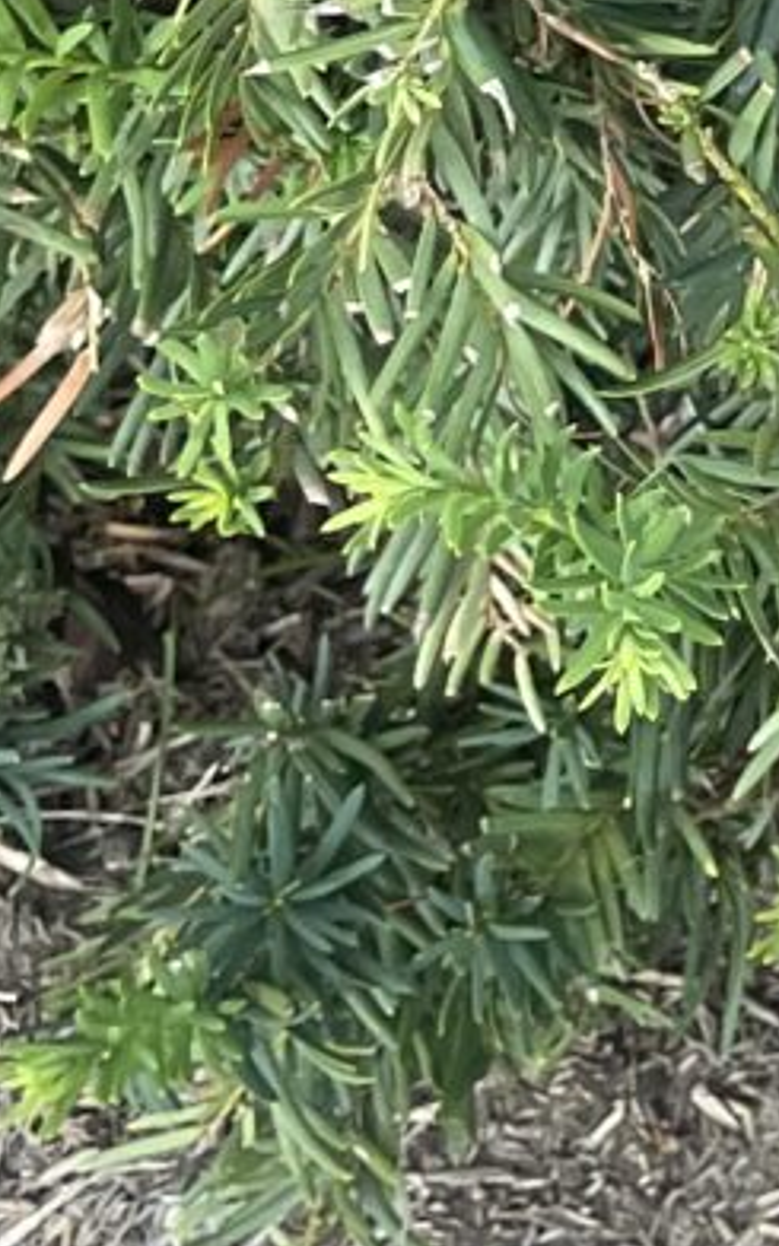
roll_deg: +2.5
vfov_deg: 13.8
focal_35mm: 144
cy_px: -474
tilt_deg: -38.3
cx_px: 2315
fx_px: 4891
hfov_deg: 7.9
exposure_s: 1/121
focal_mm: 4.2
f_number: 1.6
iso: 50
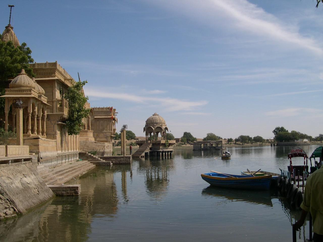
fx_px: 355
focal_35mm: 38
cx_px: 162
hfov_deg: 49.0
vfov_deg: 37.7
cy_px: 121
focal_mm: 8
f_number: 7.6
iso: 100
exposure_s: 1/288
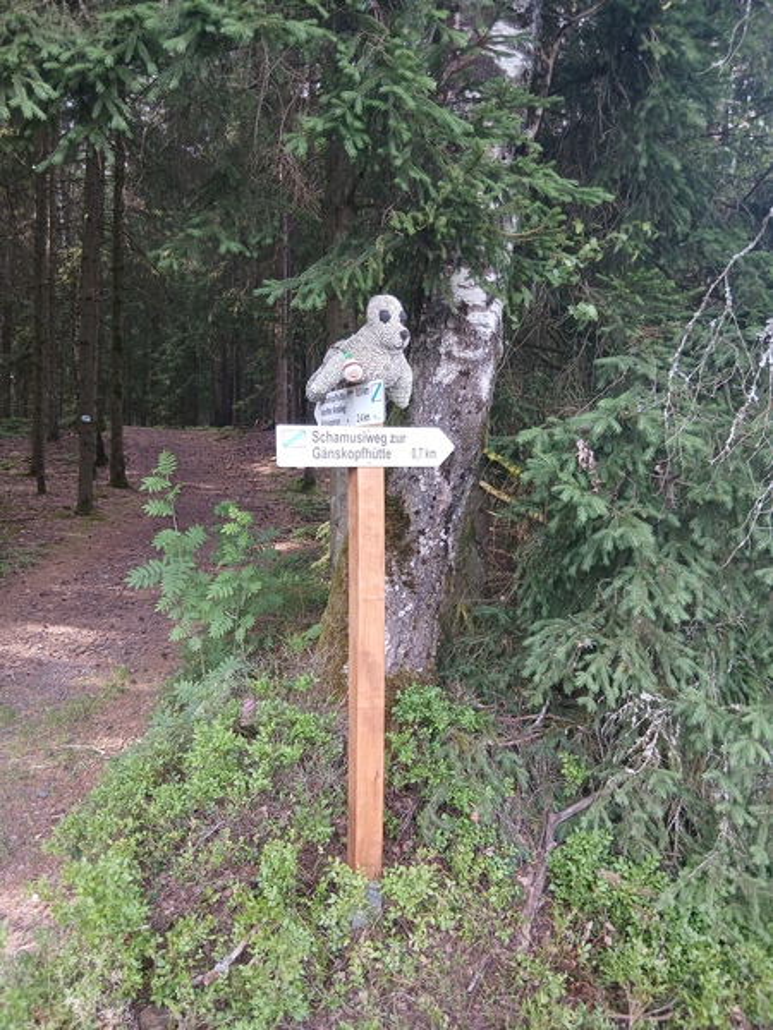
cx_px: 386
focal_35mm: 26
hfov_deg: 53.1
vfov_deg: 67.3
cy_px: 515
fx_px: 774
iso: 64
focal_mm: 3.98
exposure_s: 1/50
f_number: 1.8
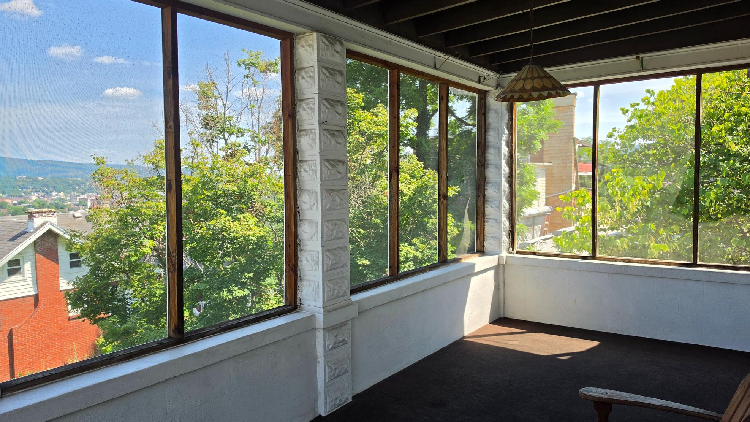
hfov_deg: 71.9
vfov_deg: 44.4
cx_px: 363
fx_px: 517
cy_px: 201
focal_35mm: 26
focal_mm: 6.5
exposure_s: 1/1957
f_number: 1.4
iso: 64
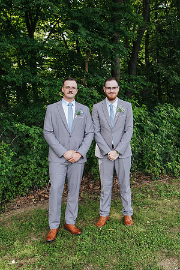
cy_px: 135
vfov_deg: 53.2
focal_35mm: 36
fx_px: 270
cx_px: 79
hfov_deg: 36.8
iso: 250
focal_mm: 24
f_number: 4
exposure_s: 1/200
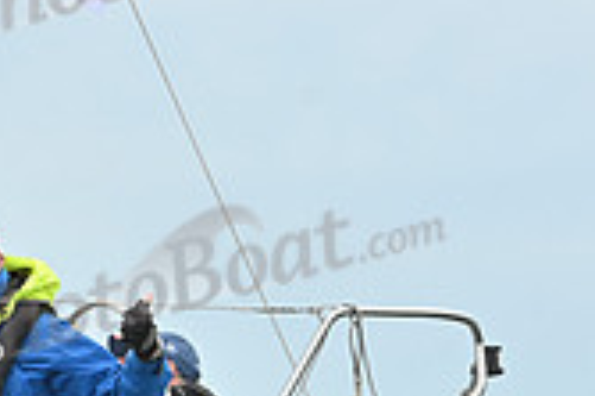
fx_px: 6307
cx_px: -239
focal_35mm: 382
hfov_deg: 5.4
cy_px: 516
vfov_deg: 3.6
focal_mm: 110
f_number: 8
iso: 320
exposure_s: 1/1000
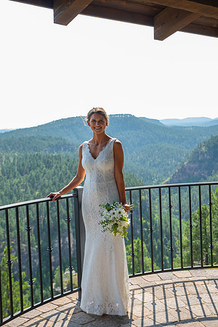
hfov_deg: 29.2
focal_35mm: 46
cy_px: 164
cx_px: 109
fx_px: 418
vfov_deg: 42.7
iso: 125
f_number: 4.5
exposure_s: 1/160
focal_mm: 46
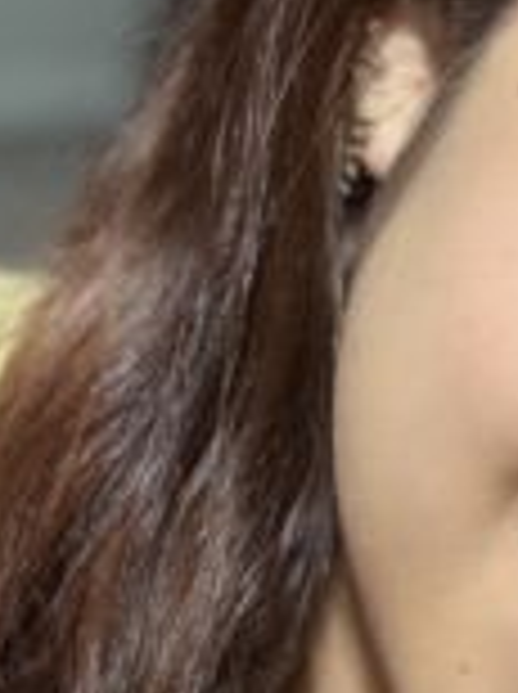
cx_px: 486
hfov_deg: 12.5
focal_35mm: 117
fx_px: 2341
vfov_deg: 16.7
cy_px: 585
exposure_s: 1/60
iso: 125
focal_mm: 2.71
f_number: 1.9
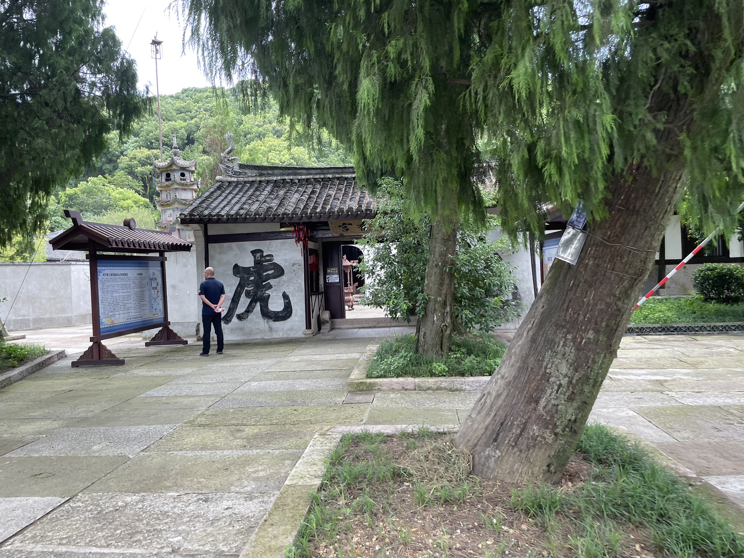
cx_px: 372
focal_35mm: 26
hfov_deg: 67.3
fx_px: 559
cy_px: 279
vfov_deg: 53.1
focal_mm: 4.2
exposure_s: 1/121
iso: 40
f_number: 1.6
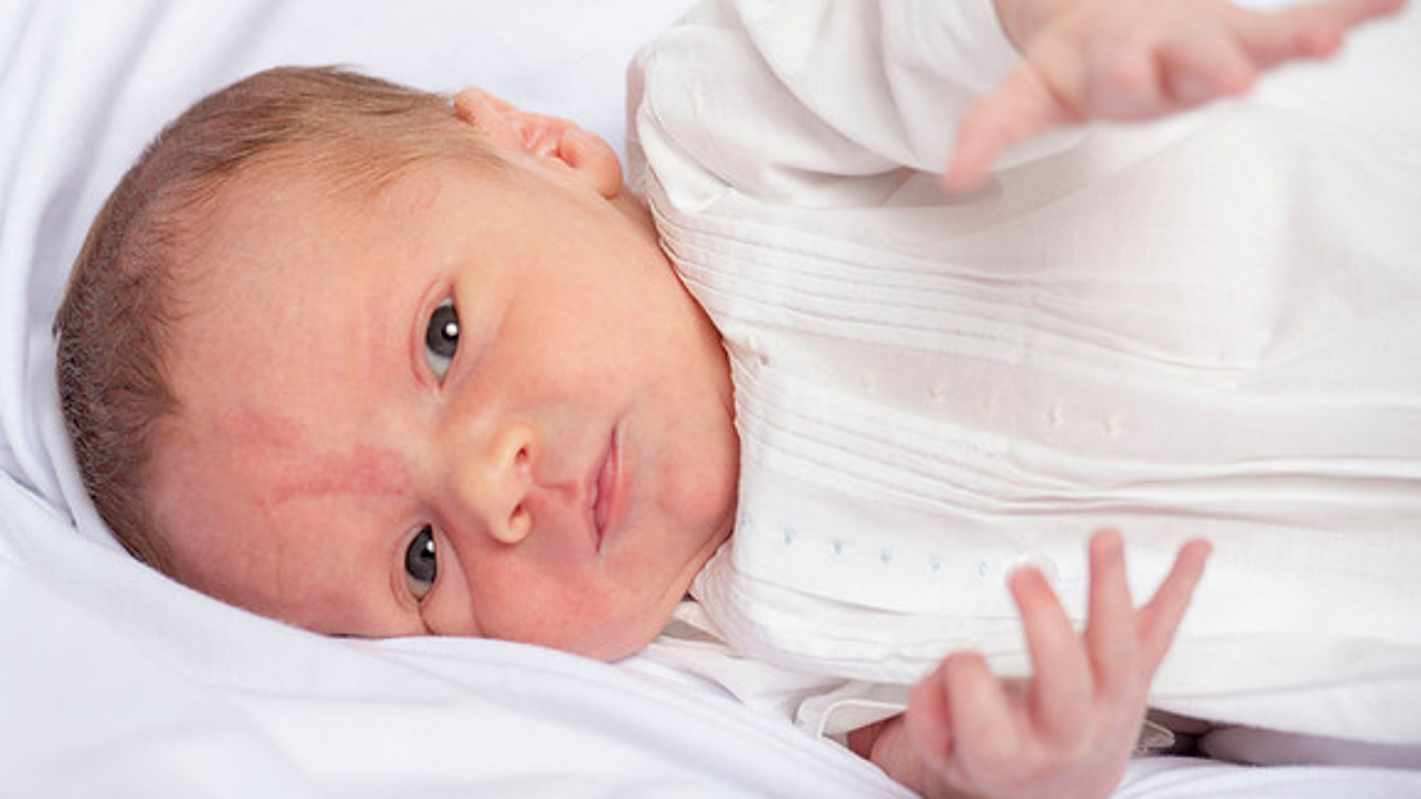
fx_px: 8742
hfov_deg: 9.3
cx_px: 572
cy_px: 417
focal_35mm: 232
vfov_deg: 5.2
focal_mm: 185
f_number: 5.6
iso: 200
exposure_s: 1/160
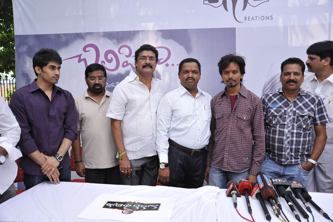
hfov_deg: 65.5
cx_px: 166
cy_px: 111
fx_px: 259
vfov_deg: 46.3
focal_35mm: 28
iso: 250
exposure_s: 1/160
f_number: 5.6
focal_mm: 28
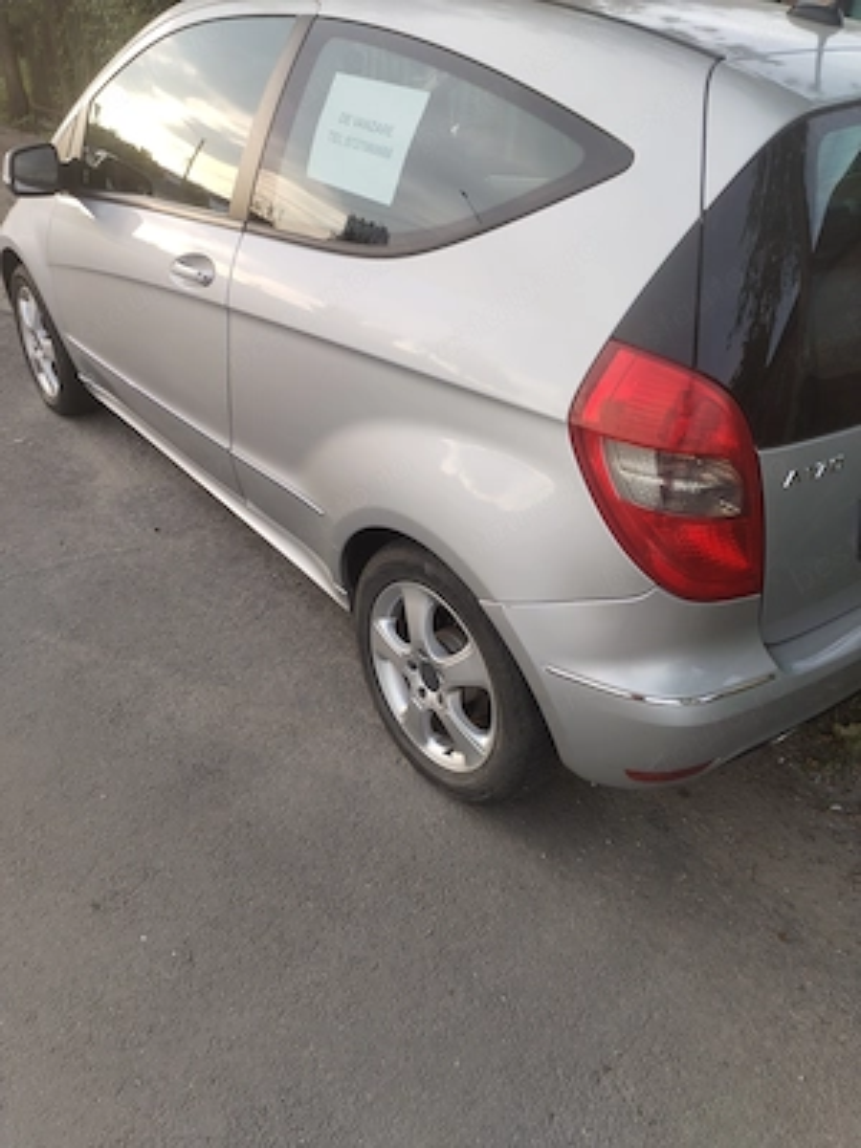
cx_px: 430
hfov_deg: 48.2
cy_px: 574
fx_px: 962
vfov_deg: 61.7
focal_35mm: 29
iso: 100
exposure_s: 1/124
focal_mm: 4.75
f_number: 1.8
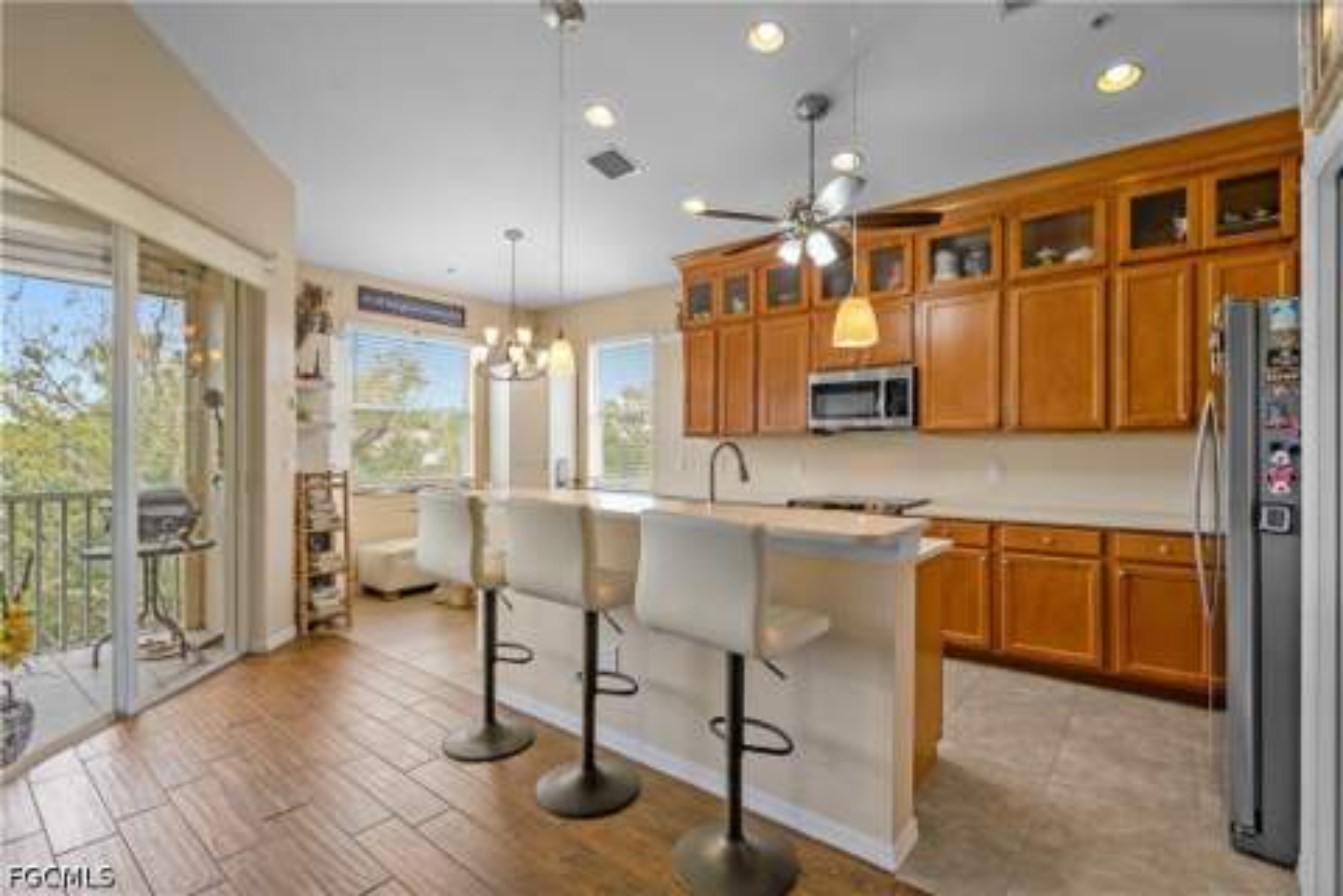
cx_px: 672
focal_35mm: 16
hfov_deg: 96.7
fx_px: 597
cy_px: 448
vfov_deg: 73.7
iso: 400
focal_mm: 16
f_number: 8
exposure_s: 1/50
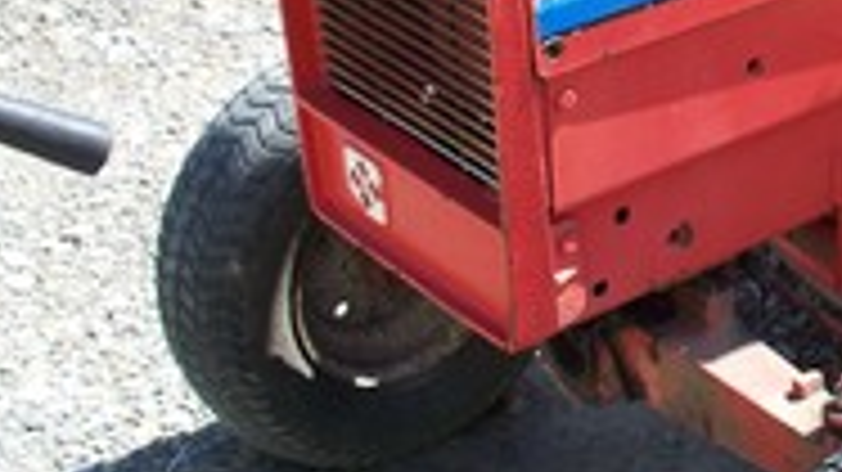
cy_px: 103
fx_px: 2544
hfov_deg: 18.1
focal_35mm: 114
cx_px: 923
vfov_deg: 10.6
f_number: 2.8
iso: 64
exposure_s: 1/400
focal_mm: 7.54
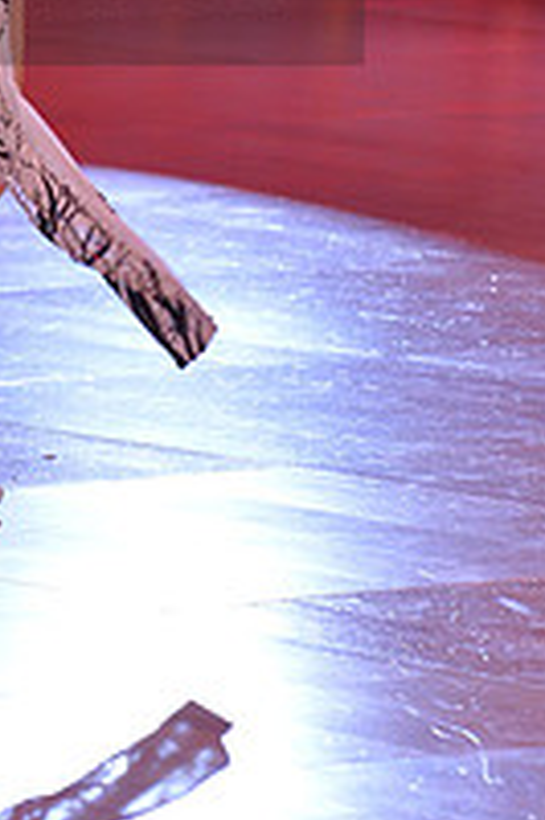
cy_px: -70
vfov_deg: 4.4
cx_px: -199
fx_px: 10531
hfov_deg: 3.0
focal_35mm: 463
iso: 2000
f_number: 5.6
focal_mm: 160
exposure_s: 1/250
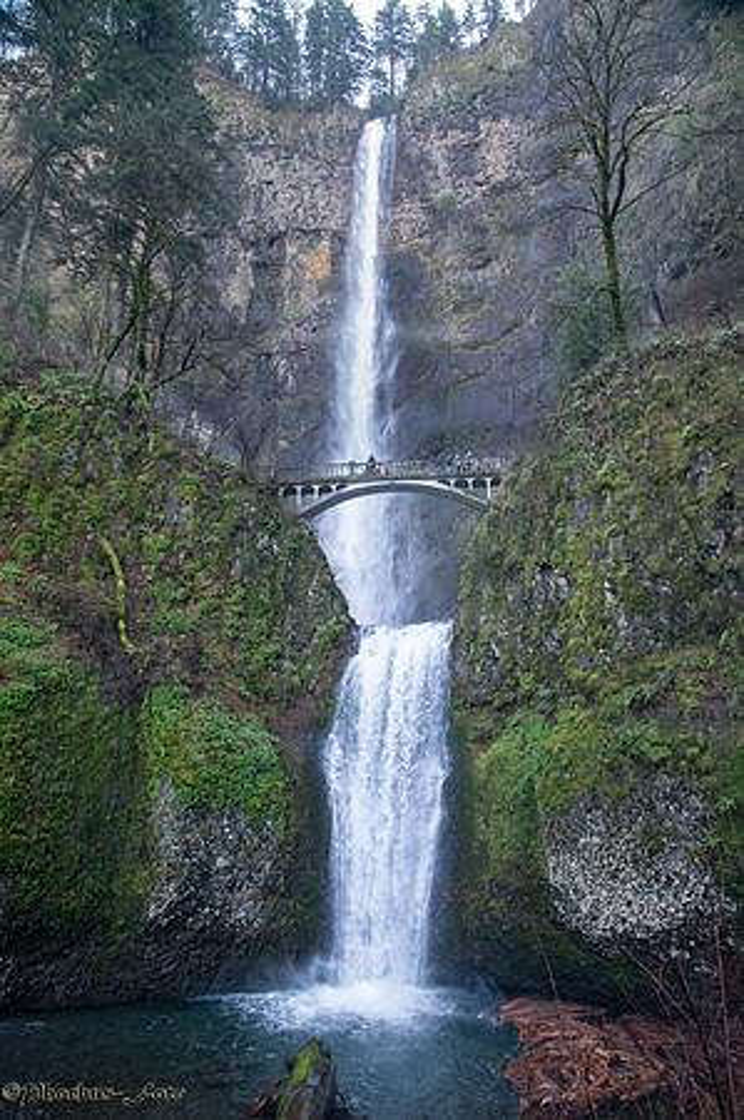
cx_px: 372
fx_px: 746
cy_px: 560
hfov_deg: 53.0
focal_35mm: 24
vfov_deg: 73.8
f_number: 8
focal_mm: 24
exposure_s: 1/320
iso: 8000
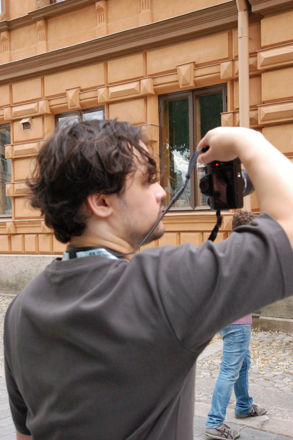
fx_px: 587
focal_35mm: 48
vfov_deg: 41.1
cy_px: 220
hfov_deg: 28.0
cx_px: 146
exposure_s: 1/125
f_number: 9
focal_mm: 32
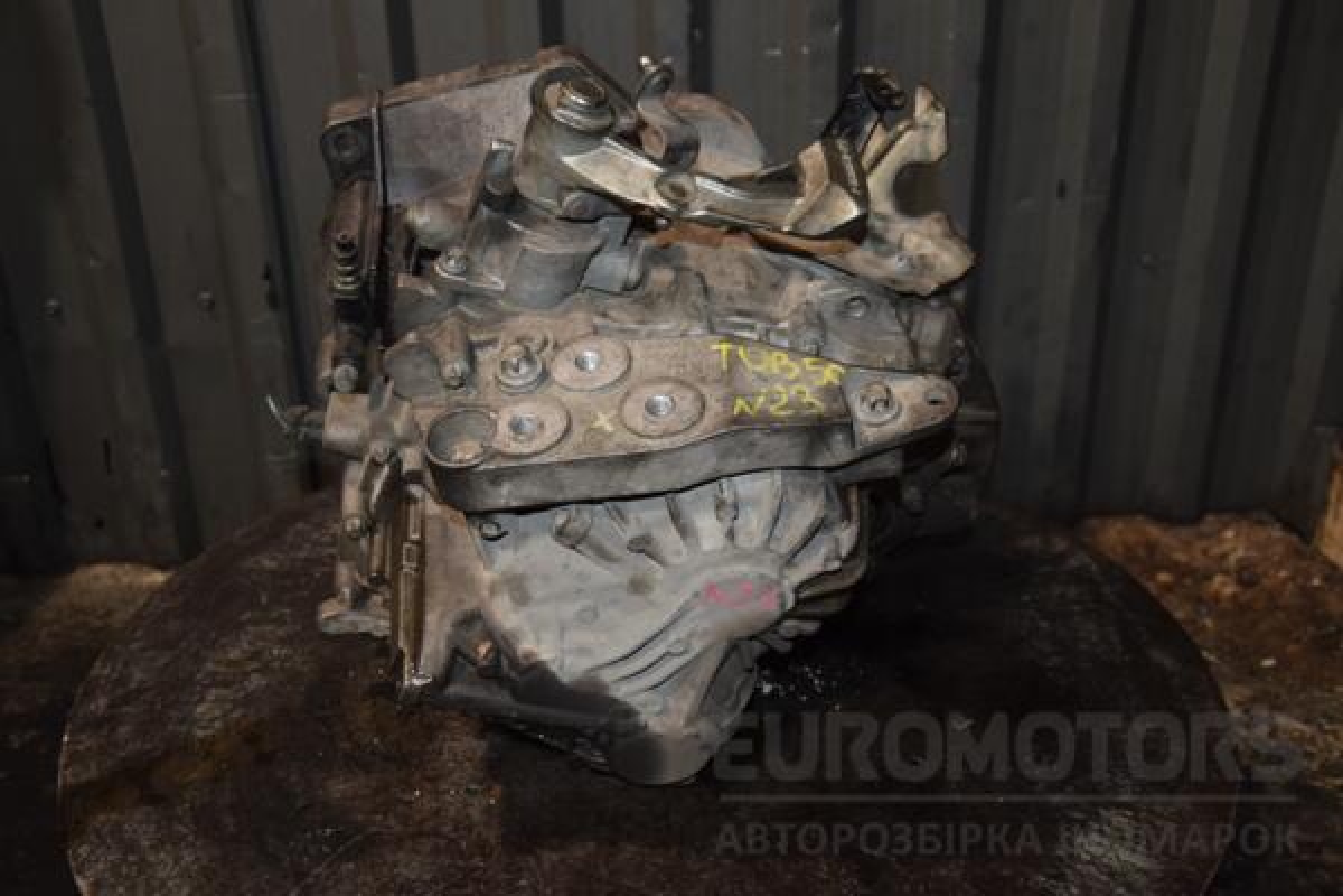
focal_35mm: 39
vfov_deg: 34.2
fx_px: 1455
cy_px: 448
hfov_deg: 49.6
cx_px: 672
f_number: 5
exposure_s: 1/60
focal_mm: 26
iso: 800
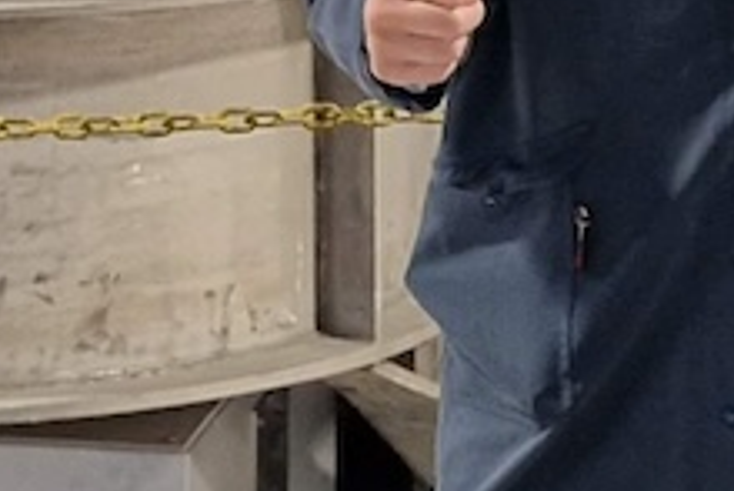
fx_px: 3550
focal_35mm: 174
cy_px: 13
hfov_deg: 11.8
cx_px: 387
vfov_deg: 7.9
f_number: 1.8
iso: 640
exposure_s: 1/33
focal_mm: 5.4
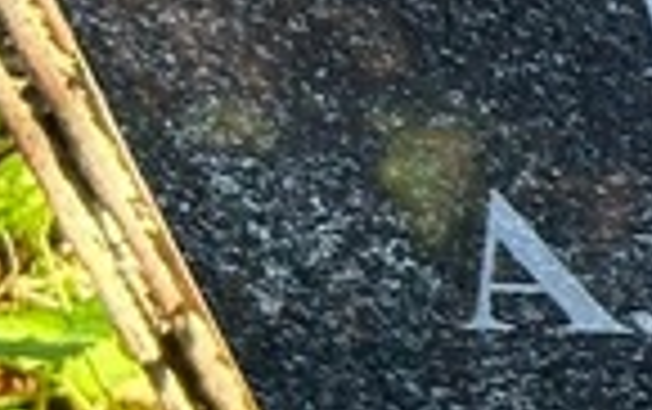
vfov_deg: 8.6
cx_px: 1619
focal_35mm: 152
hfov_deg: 11.2
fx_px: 2704
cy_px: 113
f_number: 1.5
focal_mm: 5.7
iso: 64
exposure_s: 1/121
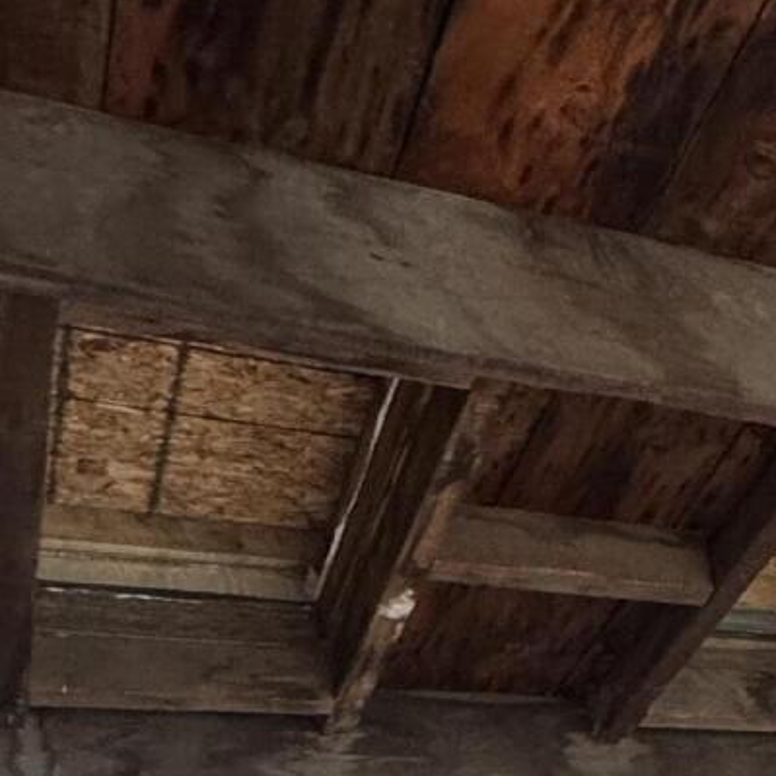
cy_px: 1151
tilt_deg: -11.6
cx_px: 930
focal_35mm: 62
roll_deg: +0.9
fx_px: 1572
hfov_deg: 25.0
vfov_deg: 22.8
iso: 320
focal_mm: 2.22
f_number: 2.2
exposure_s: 1/87
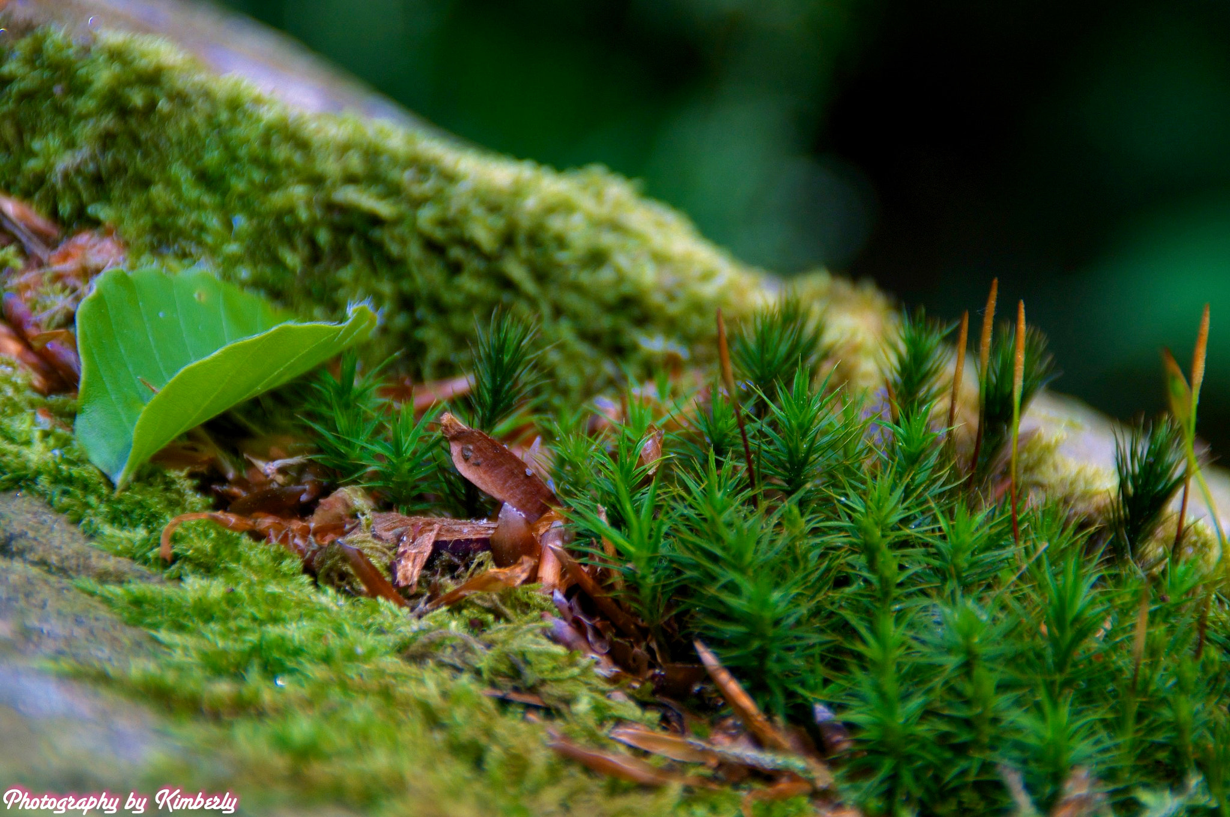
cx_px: 615
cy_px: 408
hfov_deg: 6.9
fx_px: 10239
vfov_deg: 4.6
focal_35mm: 300
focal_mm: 200
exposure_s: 1/320
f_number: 6.3
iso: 500
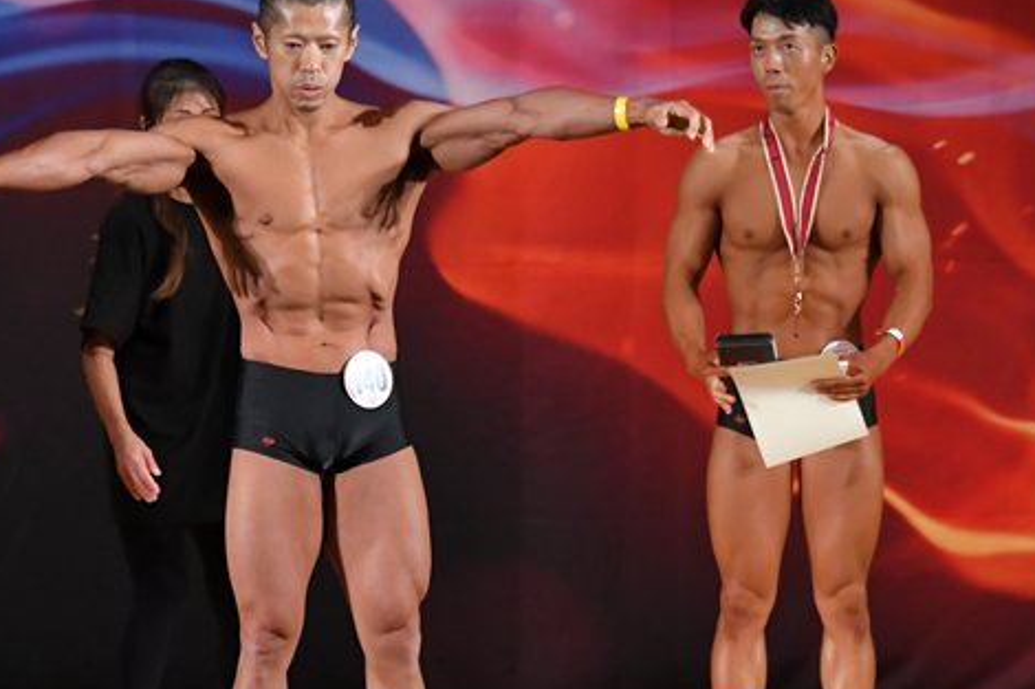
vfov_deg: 3.8
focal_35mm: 358
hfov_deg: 5.8
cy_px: 401
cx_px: 404
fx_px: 10288
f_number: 5.6
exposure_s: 1/400
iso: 3200
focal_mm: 145
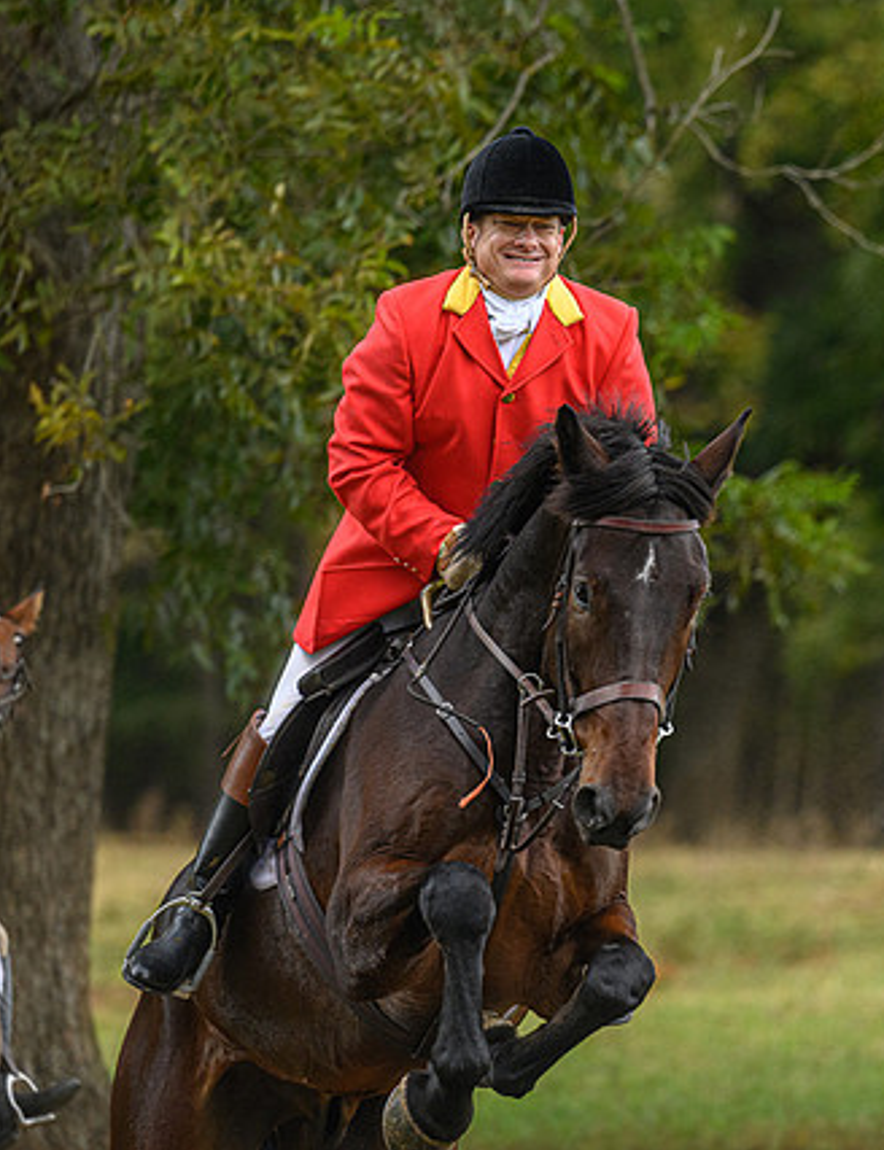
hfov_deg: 4.7
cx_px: 815
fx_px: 10698
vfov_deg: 6.2
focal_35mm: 319
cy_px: 507
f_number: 3.5
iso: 800
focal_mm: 185
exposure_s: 1/640
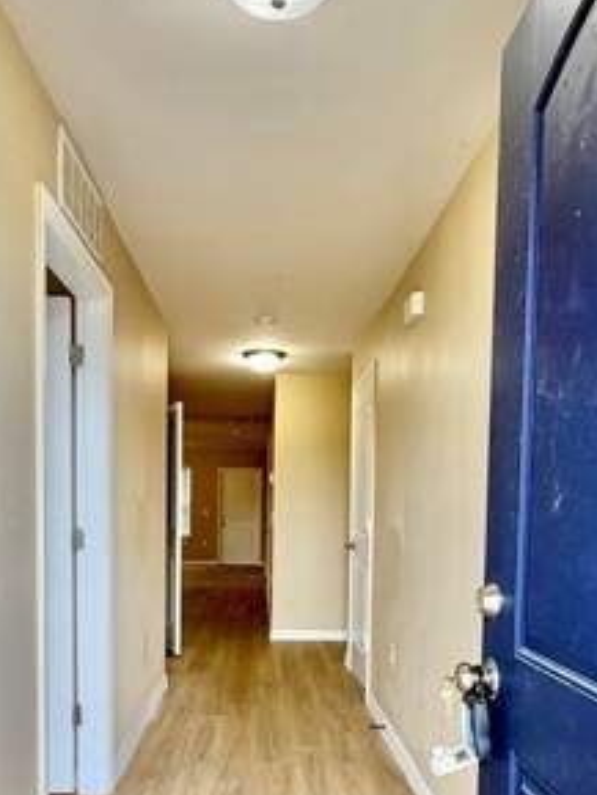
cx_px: 250
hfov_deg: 45.3
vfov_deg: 56.5
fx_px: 712
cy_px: 556
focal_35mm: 31
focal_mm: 2.22
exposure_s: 1/120
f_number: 2.2
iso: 100
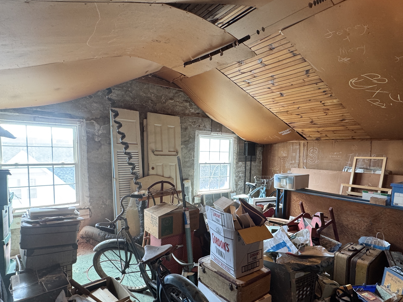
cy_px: 173
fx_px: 244
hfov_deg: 78.8
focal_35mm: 21
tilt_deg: -3.6
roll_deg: -1.5
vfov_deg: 63.1
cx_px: 221
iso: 200
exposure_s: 1/60
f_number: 2.2
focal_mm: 2.22
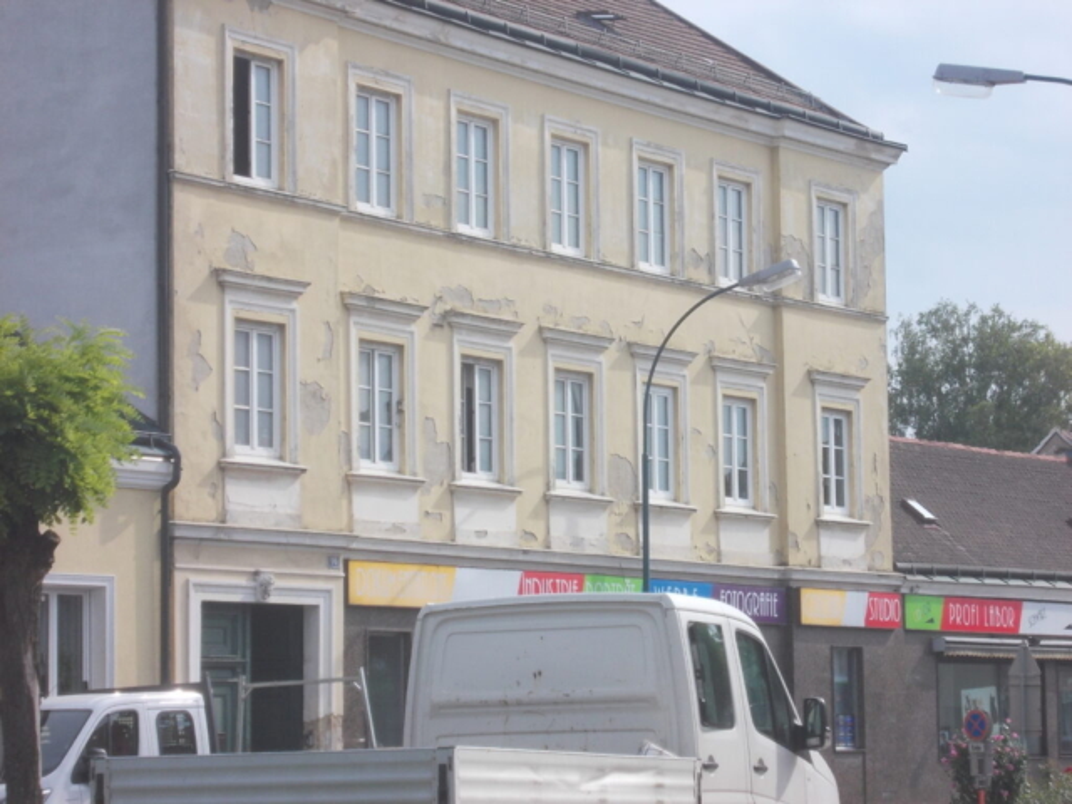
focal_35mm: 113
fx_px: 3499
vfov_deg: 13.1
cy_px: 402
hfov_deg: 17.4
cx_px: 536
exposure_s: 1/250
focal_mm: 16
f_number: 5.8
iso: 80
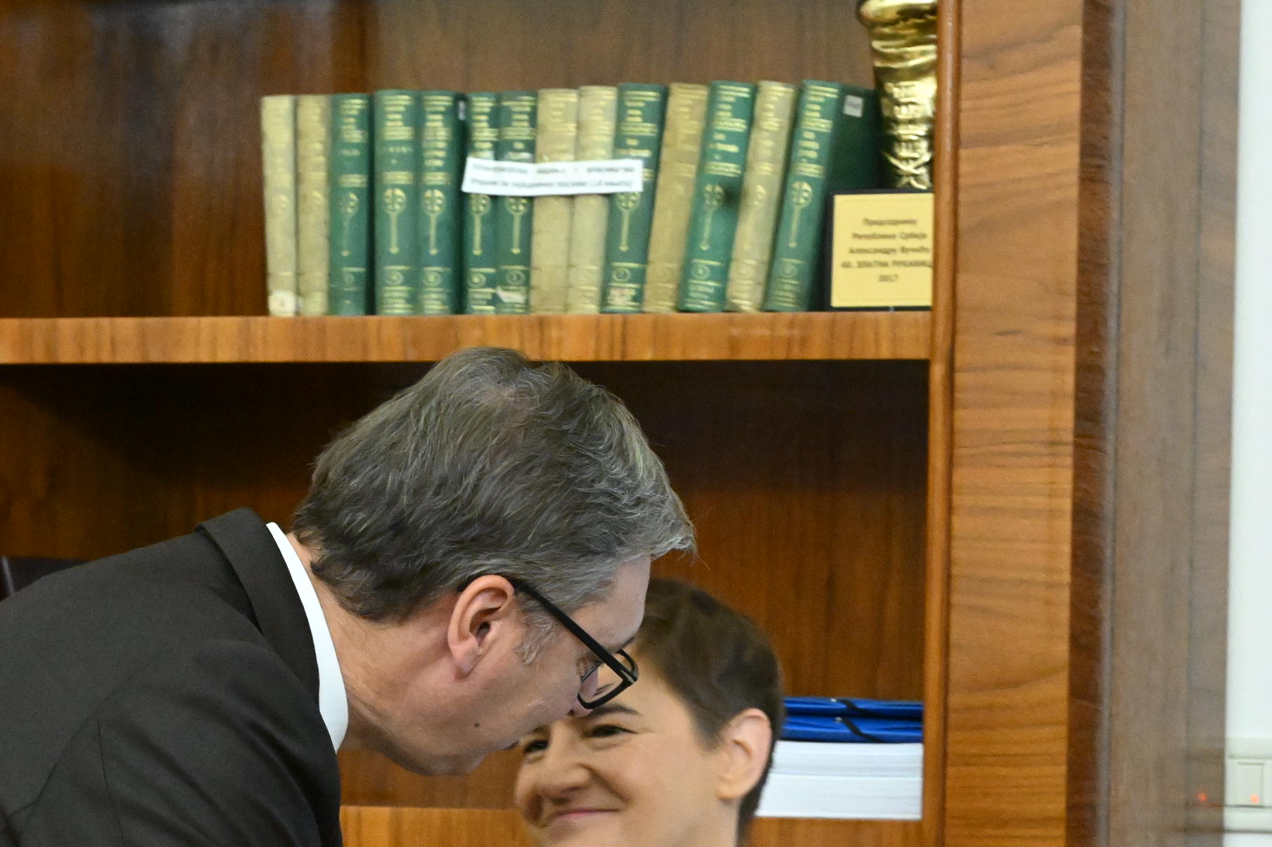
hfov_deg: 12.2
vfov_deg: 8.1
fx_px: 5970
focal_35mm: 169
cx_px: 675
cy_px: 907
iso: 10000
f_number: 6.3
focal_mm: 74
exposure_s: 1/200
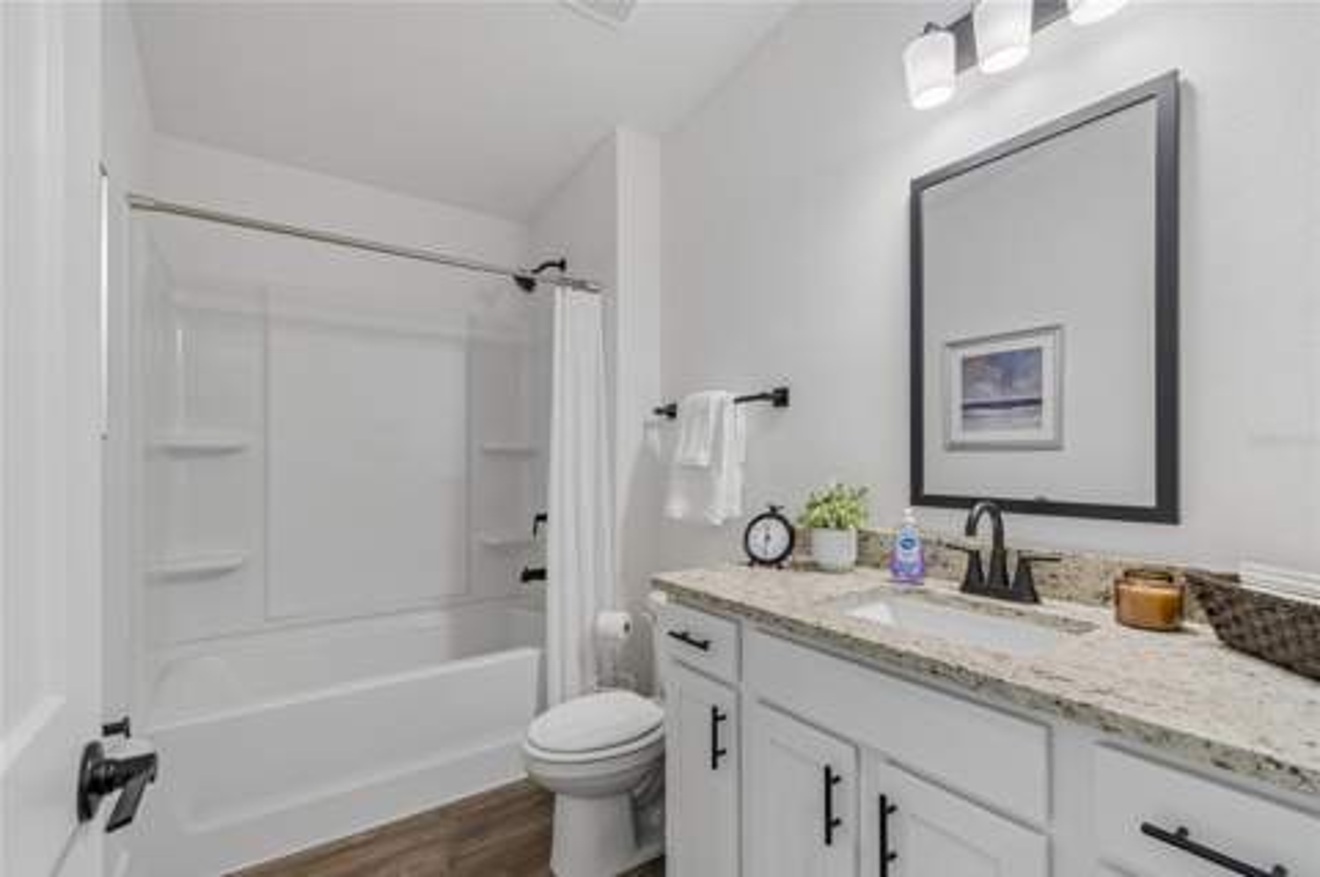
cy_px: 438
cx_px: 660
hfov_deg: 100.4
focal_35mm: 15
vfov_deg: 77.2
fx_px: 549
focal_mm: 10
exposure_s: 1/6
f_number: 7.1
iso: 100
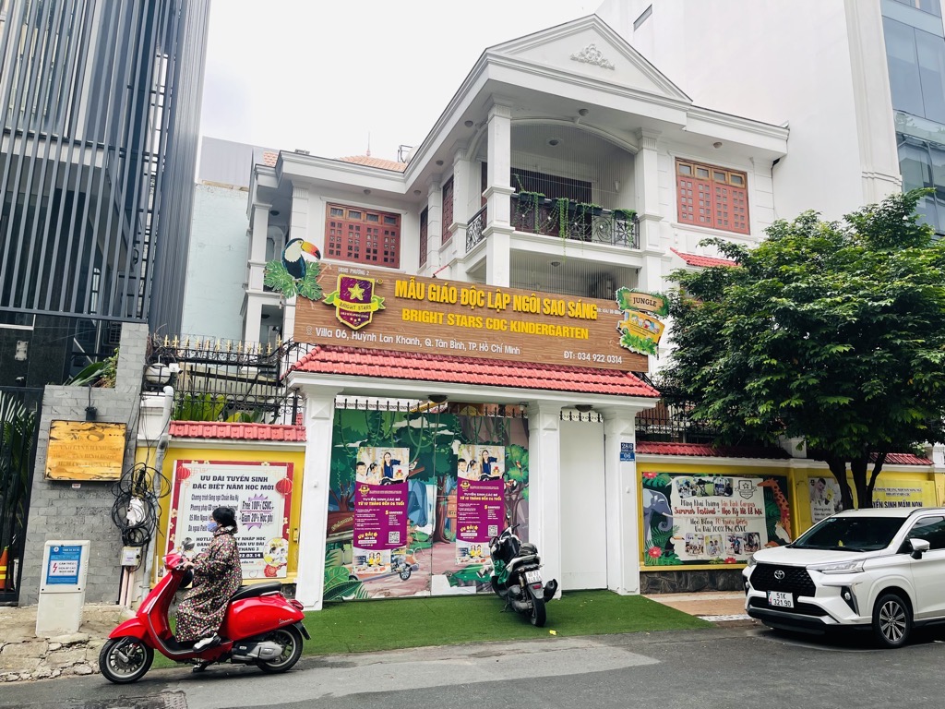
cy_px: 354
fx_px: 710
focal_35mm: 26
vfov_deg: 53.1
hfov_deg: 67.3
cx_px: 472
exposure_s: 1/121
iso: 40
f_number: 1.6
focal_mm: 5.1
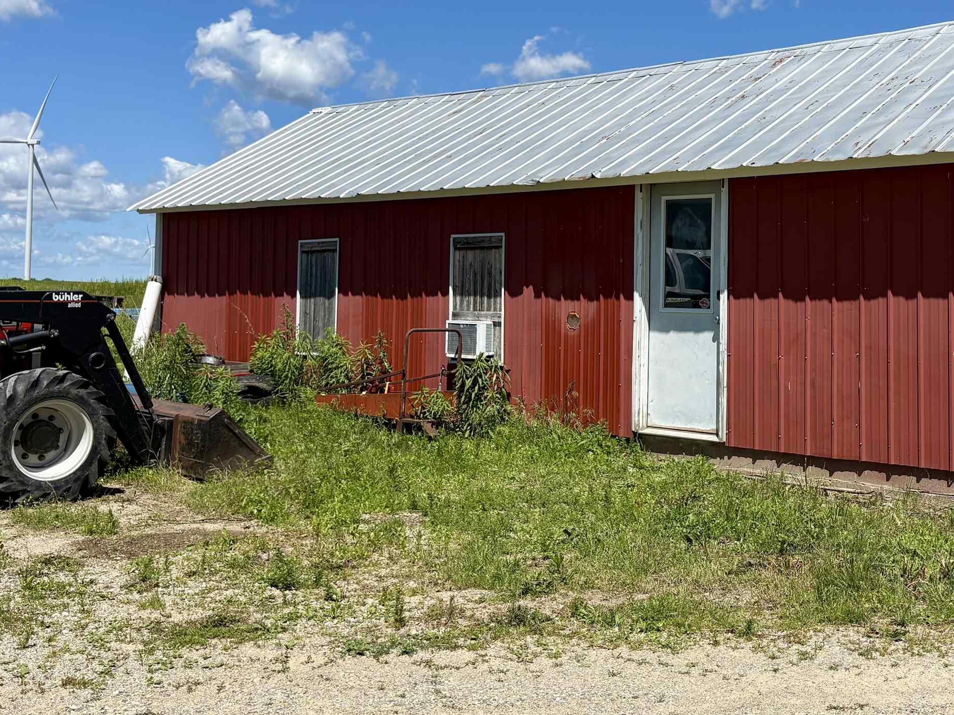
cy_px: 263
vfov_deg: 33.4
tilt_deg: +2.3
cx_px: 685
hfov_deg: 42.8
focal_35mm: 43
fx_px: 1185
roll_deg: -0.6
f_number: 1.6
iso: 50
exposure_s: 1/4950
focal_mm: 5.96
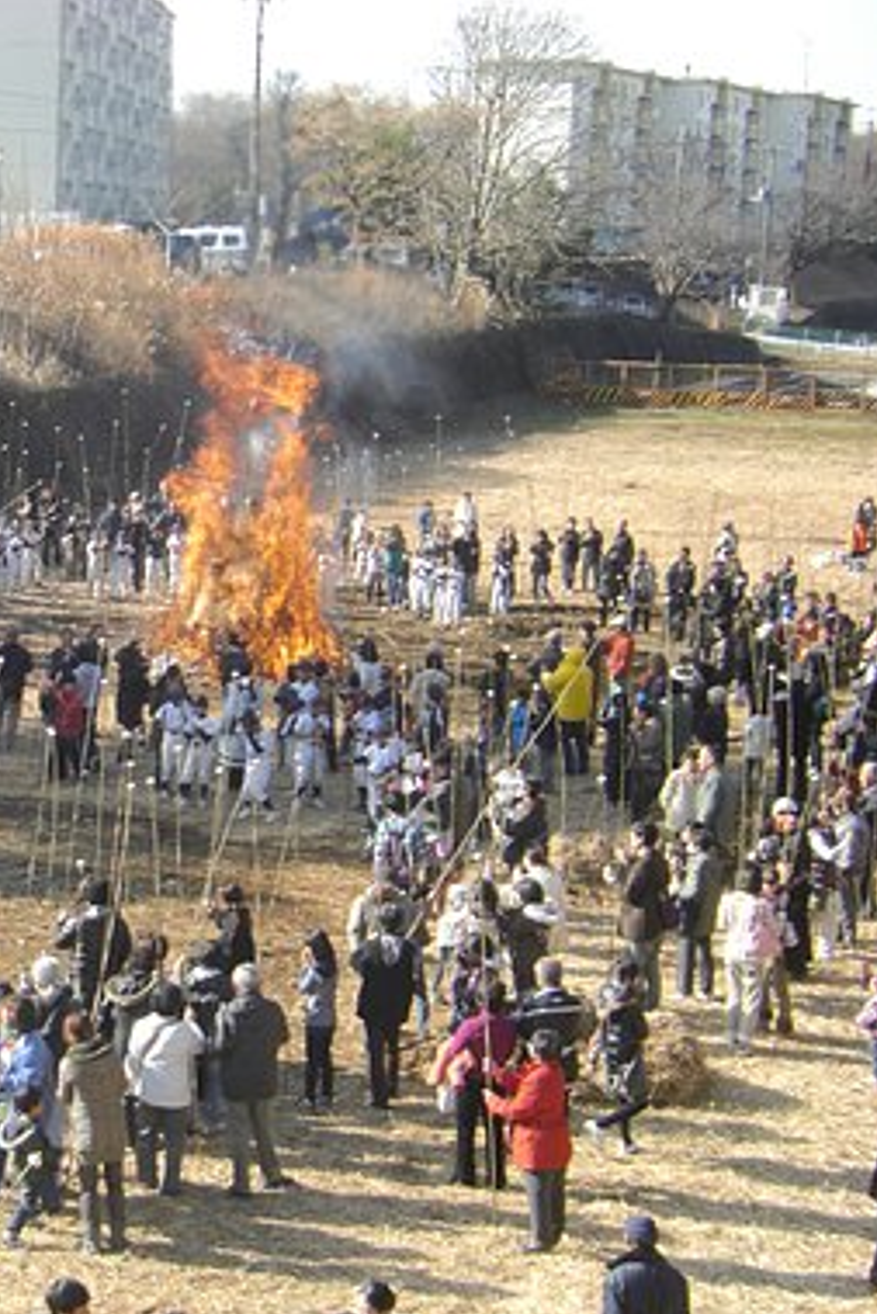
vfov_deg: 25.4
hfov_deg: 16.8
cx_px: 42
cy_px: 662
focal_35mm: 80
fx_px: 2920
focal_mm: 9.5
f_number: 3.7
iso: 50
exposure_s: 1/200
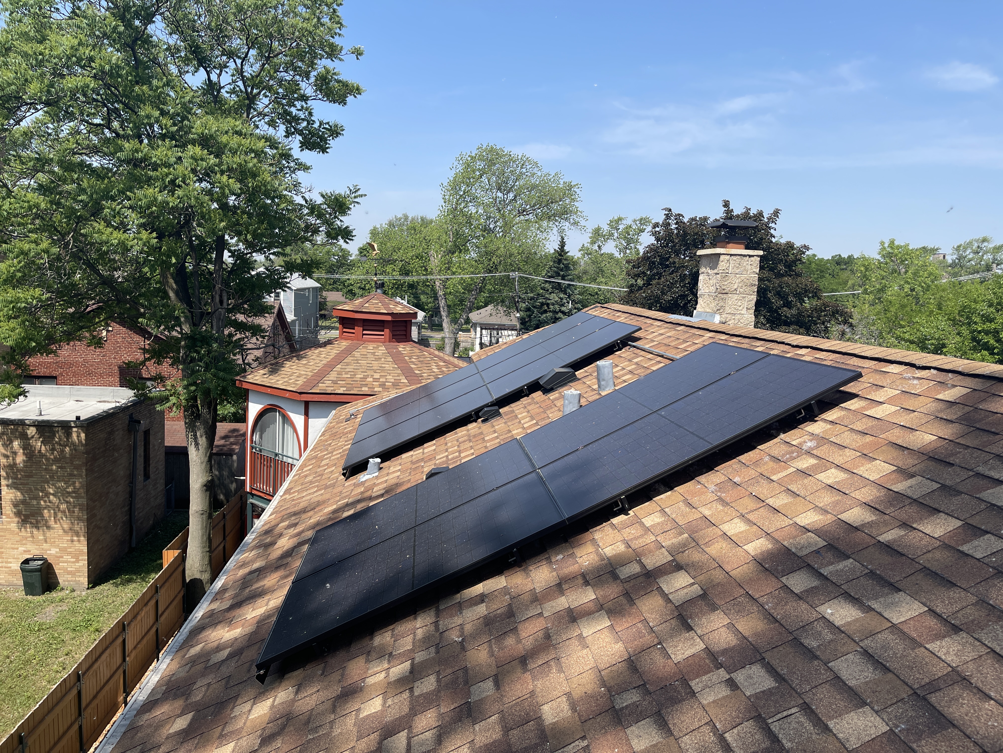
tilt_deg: -7.1
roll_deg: -2.9
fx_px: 753
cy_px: 376
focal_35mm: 26
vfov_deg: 53.1
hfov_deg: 67.3
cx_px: 502
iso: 32
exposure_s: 1/2545
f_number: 1.6
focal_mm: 5.1
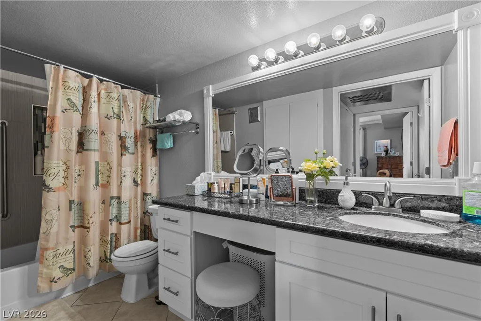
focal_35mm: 15
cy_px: 160
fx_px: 200
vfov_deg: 77.3
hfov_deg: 100.4
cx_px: 240
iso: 400
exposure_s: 1/3
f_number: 8
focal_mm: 10
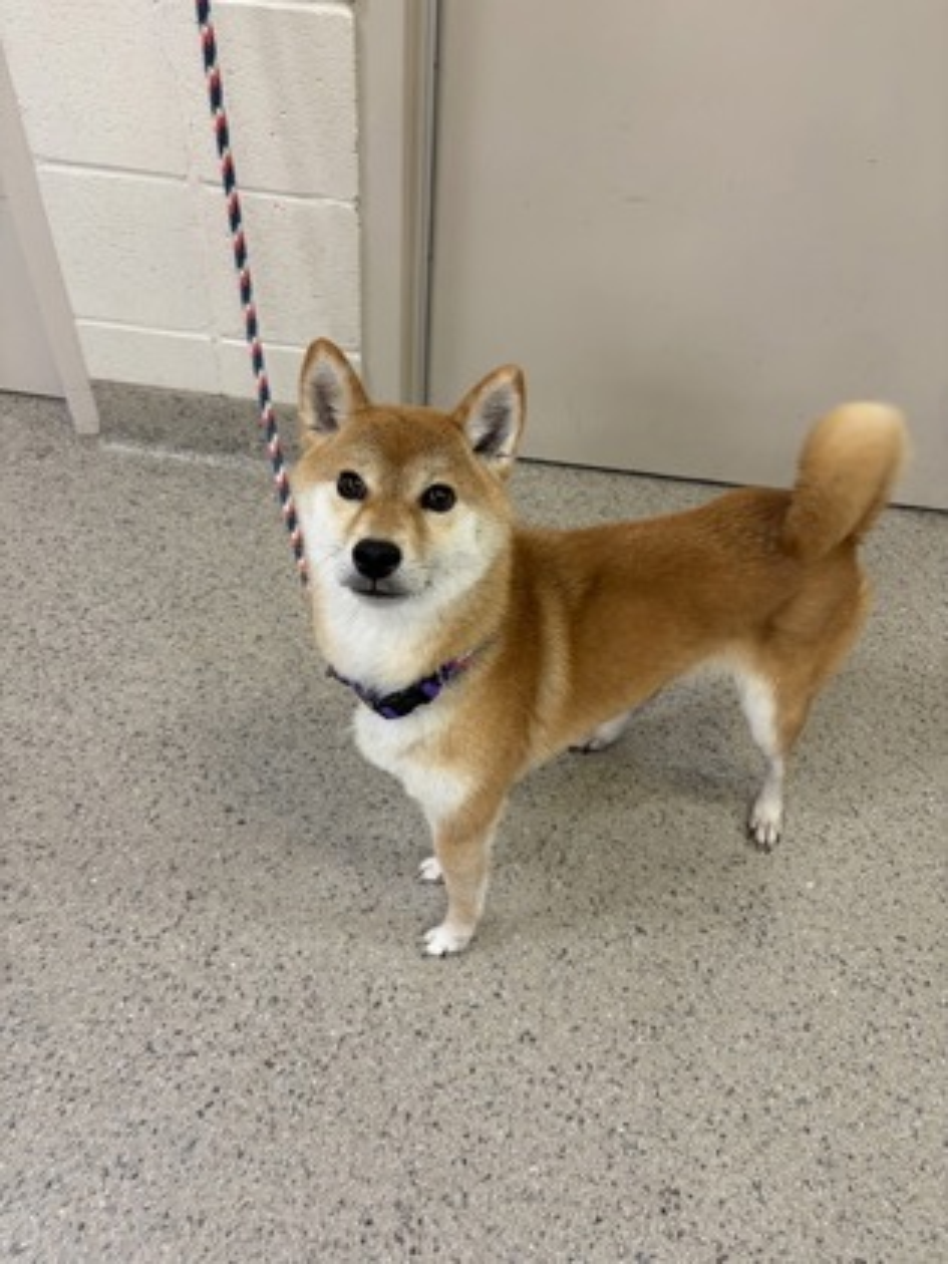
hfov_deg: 53.1
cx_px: 474
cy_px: 632
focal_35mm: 26
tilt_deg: -47.8
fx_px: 949
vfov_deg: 67.3
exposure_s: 1/60
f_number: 1.6
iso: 80
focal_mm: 5.96
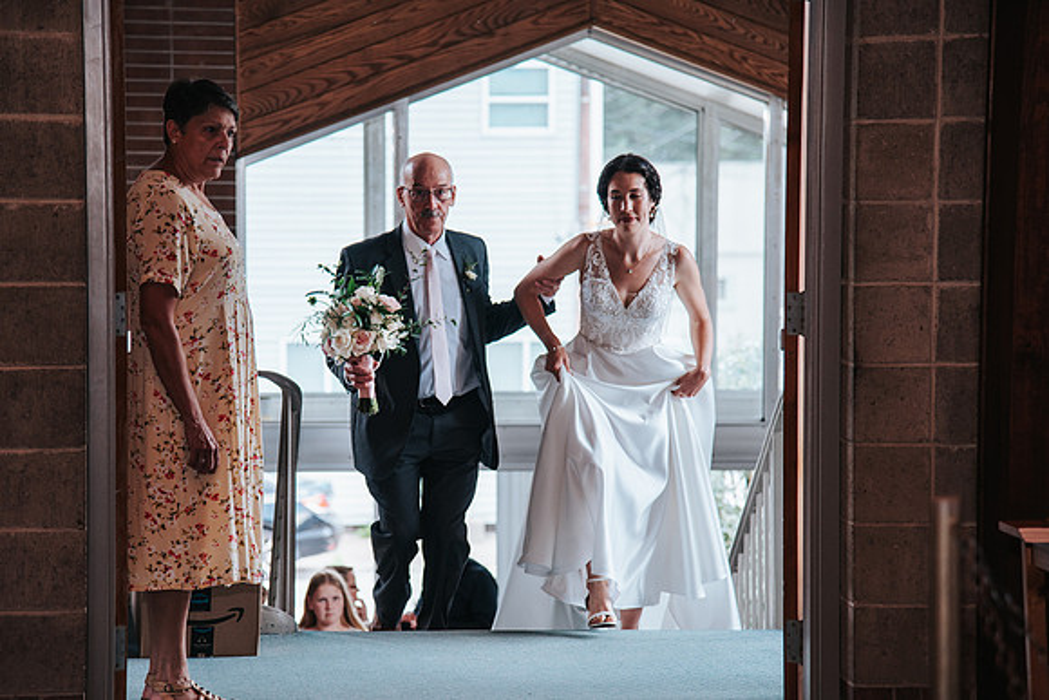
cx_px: 460
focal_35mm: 121
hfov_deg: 16.9
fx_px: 3537
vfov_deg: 11.3
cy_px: 371
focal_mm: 100
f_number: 4
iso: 400
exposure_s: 1/200
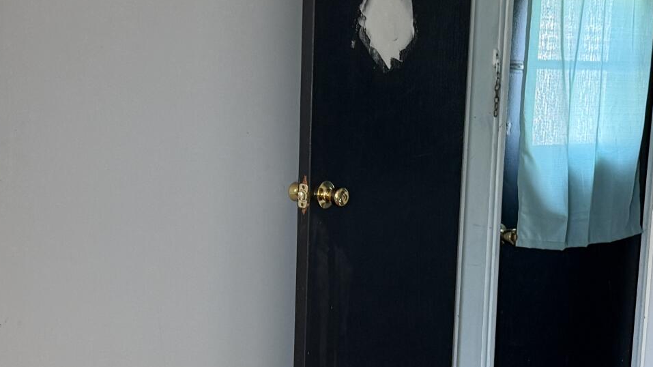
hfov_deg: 25.9
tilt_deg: -11.8
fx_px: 1420
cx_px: 369
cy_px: 370
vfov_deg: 14.5
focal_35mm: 82
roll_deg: -1.5
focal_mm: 6.76
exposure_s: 1/60
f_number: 1.78
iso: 160
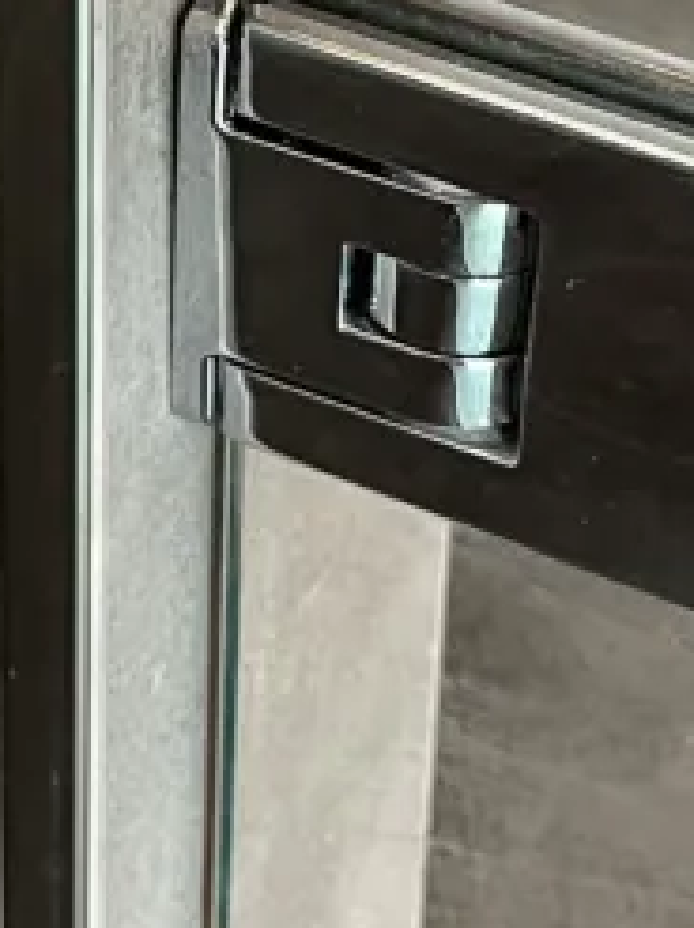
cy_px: -407
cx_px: -64
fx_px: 3401
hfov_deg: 11.5
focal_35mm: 127
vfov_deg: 14.6
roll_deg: +0.6
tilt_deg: -28.7
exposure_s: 1/59
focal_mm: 5.1
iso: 200
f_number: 1.6
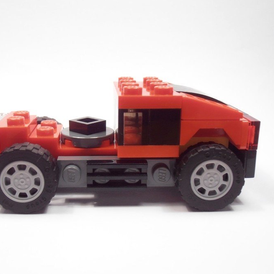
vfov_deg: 38.3
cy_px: 136
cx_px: 110
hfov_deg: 38.2
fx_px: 394
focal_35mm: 44
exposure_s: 1/40
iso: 80
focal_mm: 6.61
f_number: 3.9
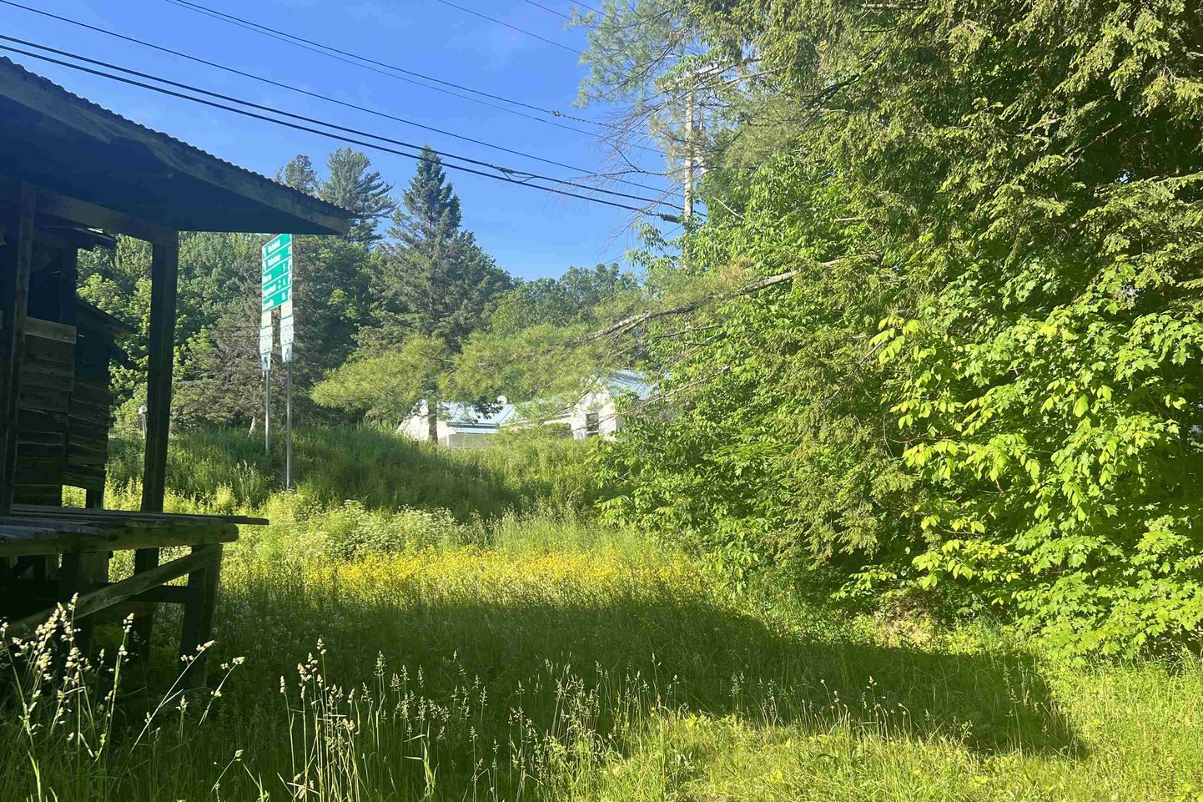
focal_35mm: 30
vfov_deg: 43.3
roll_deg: +1.4
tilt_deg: +1.8
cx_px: 570
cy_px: 493
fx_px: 1002
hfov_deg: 61.9
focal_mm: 5.7
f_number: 1.5
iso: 50
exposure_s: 1/1252
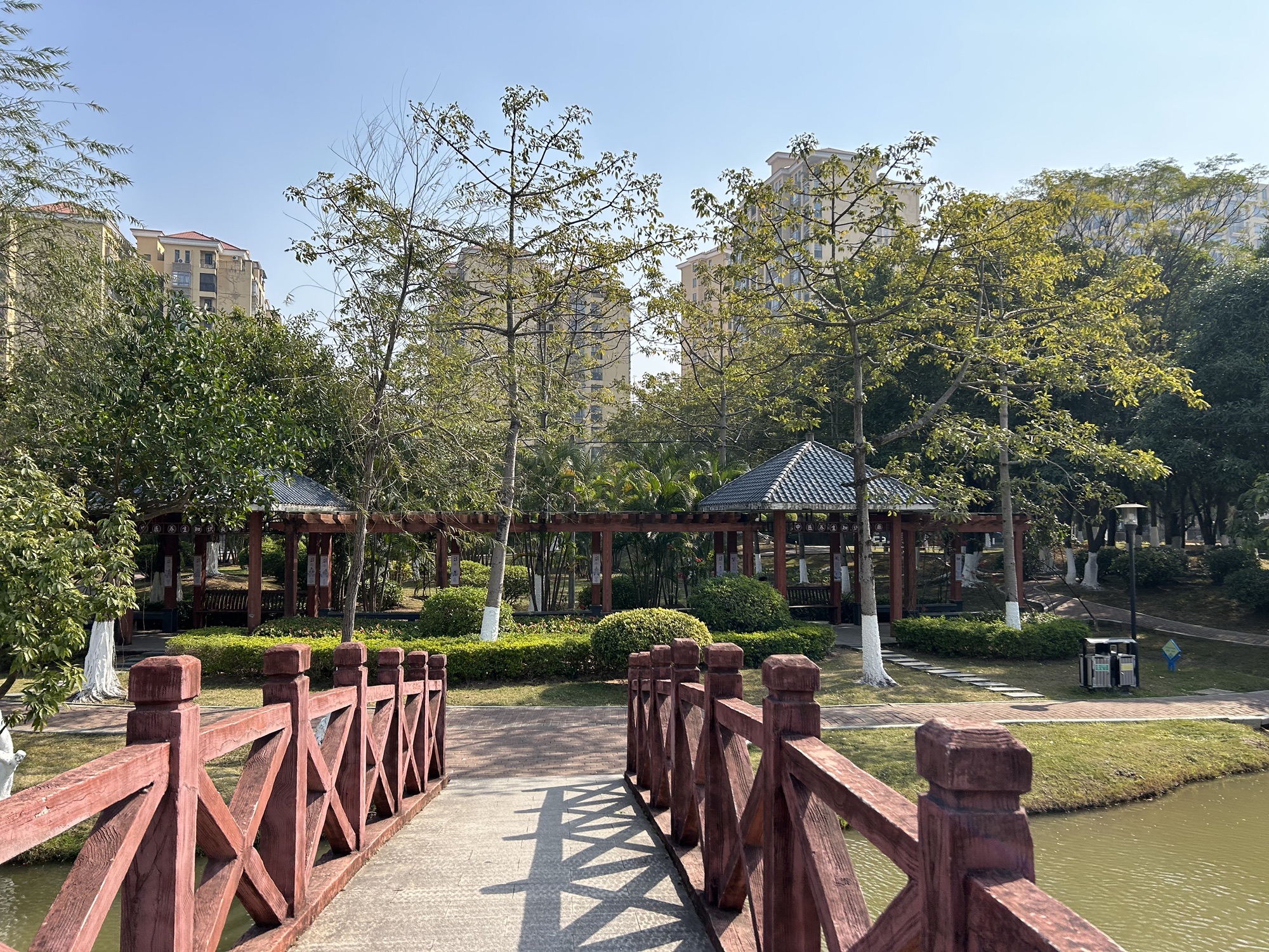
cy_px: 476
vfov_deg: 53.1
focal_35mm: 26
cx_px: 634
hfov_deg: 67.3
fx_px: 953
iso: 50
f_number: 1.5
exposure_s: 1/2841
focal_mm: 5.7
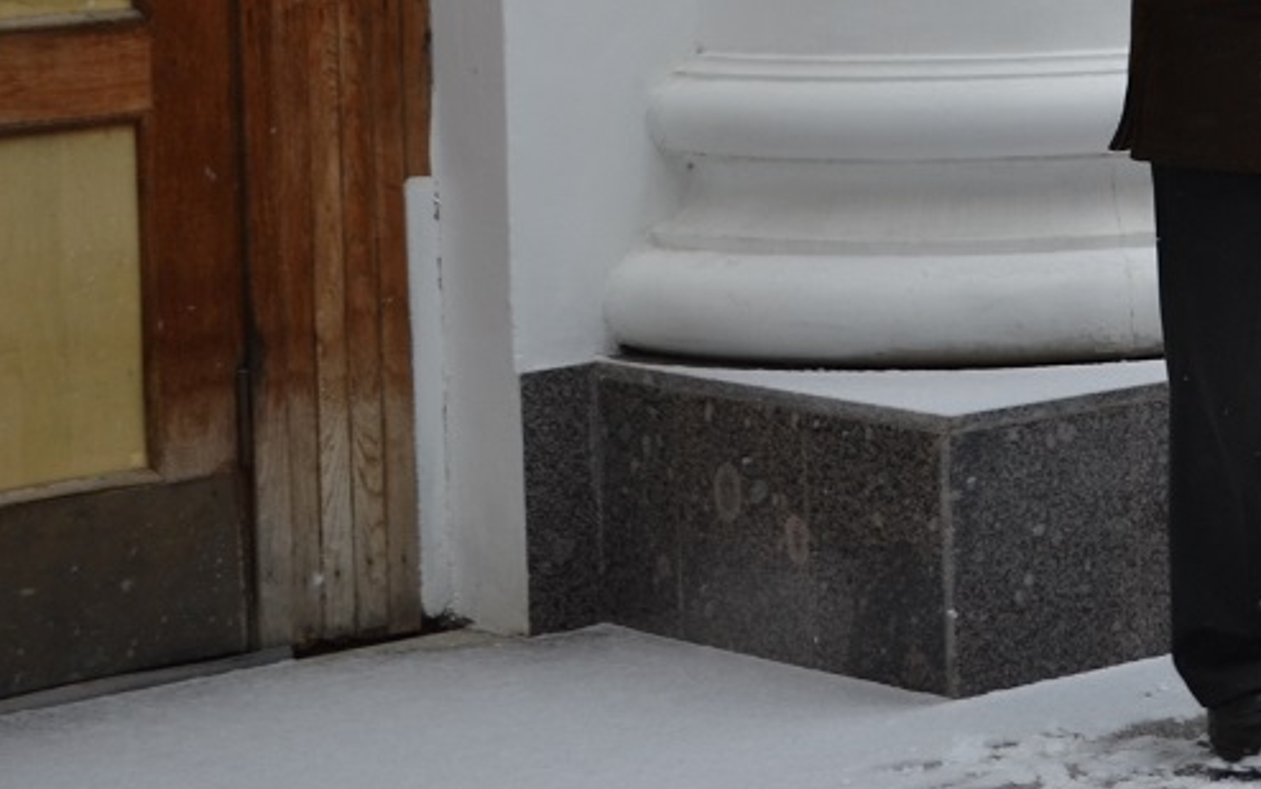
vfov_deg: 9.4
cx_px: 1737
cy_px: -281
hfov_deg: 14.5
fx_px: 4709
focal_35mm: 137
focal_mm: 32
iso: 110
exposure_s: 1/125
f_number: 5.6
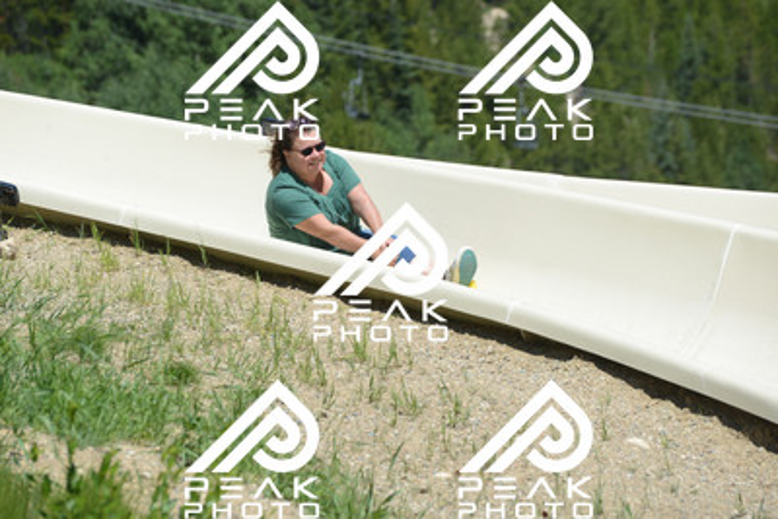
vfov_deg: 7.0
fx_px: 4215
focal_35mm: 195
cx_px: 389
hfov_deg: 10.5
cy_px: 260
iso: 400
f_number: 6.3
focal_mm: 195
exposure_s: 1/1250
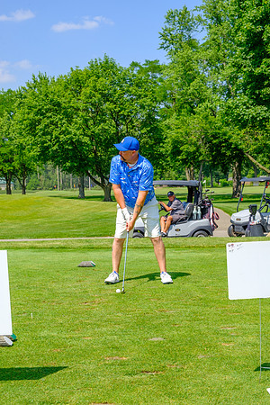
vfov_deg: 36.9
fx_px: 607
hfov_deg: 25.1
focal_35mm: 54
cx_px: 135
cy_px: 202
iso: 200
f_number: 9
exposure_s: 1/320
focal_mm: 35.8
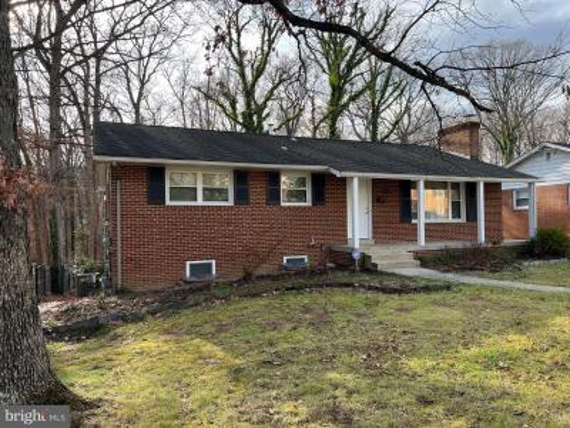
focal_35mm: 26
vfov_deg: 53.1
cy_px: 214
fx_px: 428
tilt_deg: +1.9
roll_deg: +1.3
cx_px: 285
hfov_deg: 67.3
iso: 50
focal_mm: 5.7
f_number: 1.5
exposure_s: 1/1019
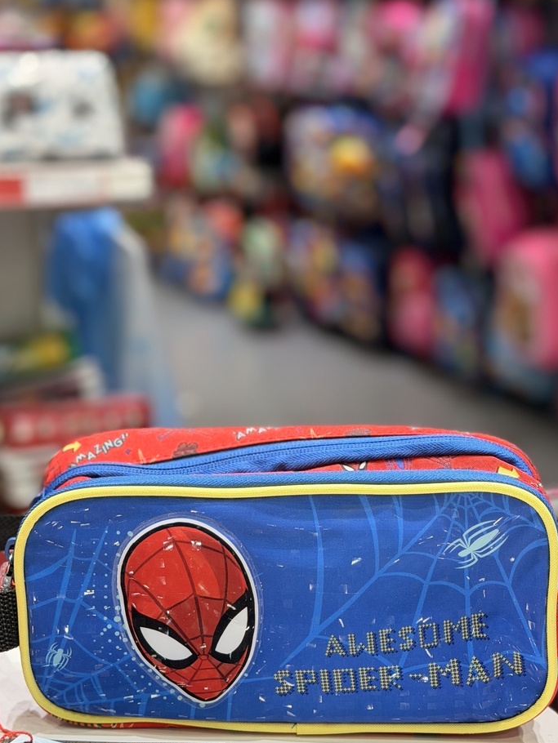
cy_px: 359
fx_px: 1547
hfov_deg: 20.4
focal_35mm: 72
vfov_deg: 27.0
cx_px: 274
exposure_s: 1/100
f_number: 1.78
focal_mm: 6.76
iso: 160
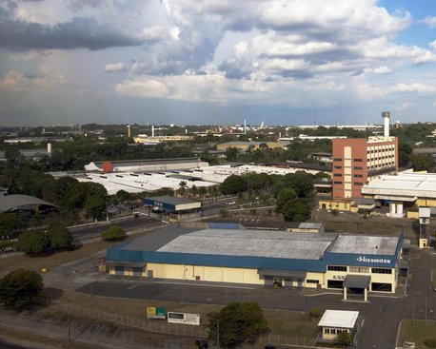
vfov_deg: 40.1
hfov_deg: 47.2
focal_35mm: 37
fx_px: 475
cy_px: 131
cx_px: 334
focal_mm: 15
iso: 200
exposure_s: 1/250
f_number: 5.6
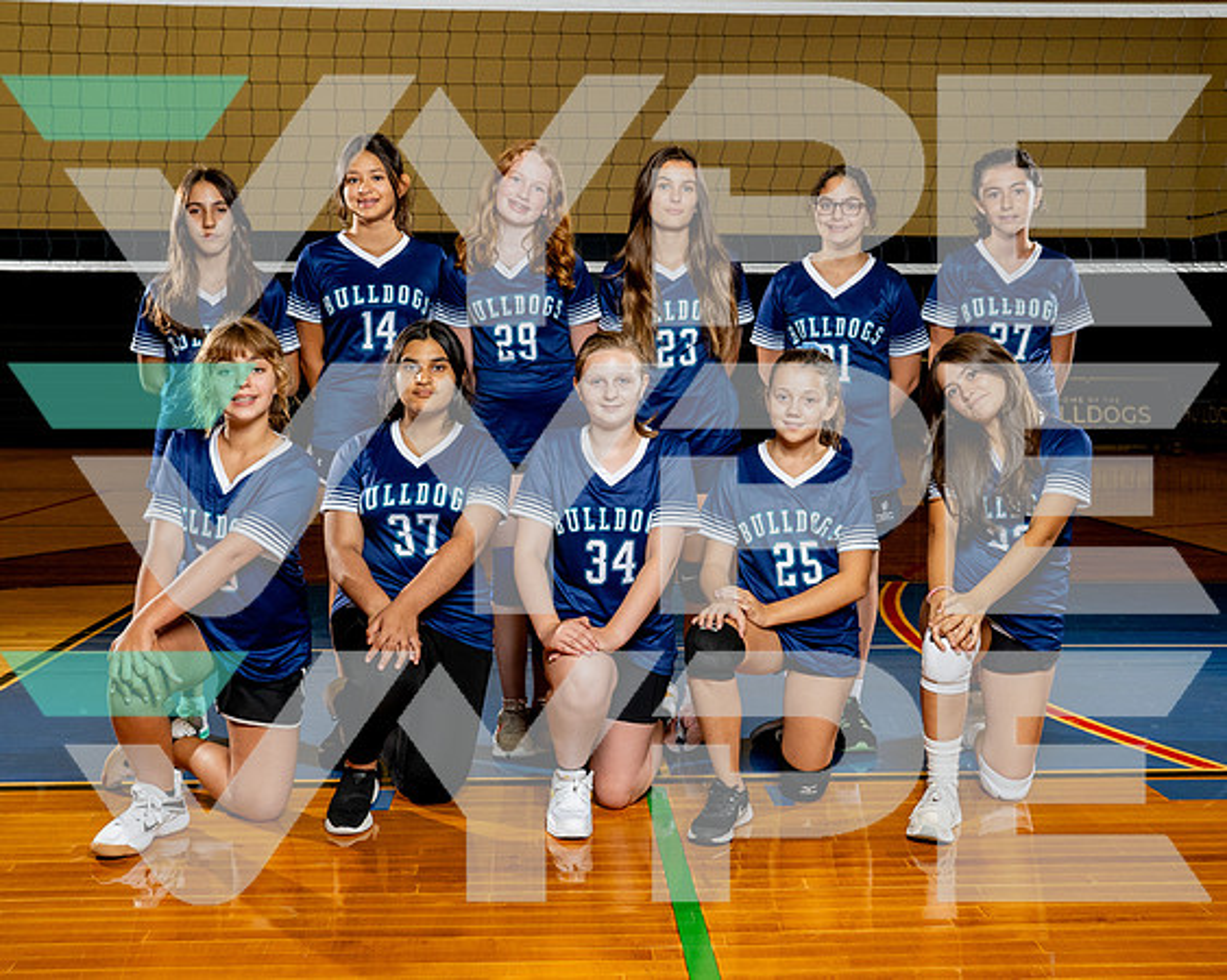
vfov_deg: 36.5
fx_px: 1486
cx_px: 622
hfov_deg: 44.9
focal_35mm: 41
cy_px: 484
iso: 1250
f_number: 8
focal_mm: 35
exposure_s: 1/250
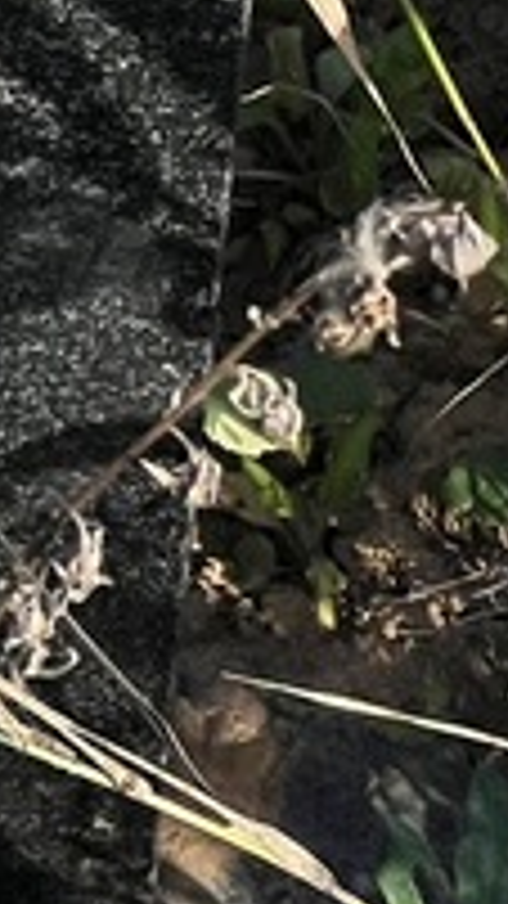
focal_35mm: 334
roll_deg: +2.1
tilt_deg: -34.2
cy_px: -351
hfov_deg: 3.6
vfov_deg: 6.4
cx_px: -742
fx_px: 8002
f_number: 2.8
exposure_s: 1/1096
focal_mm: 9
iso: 32
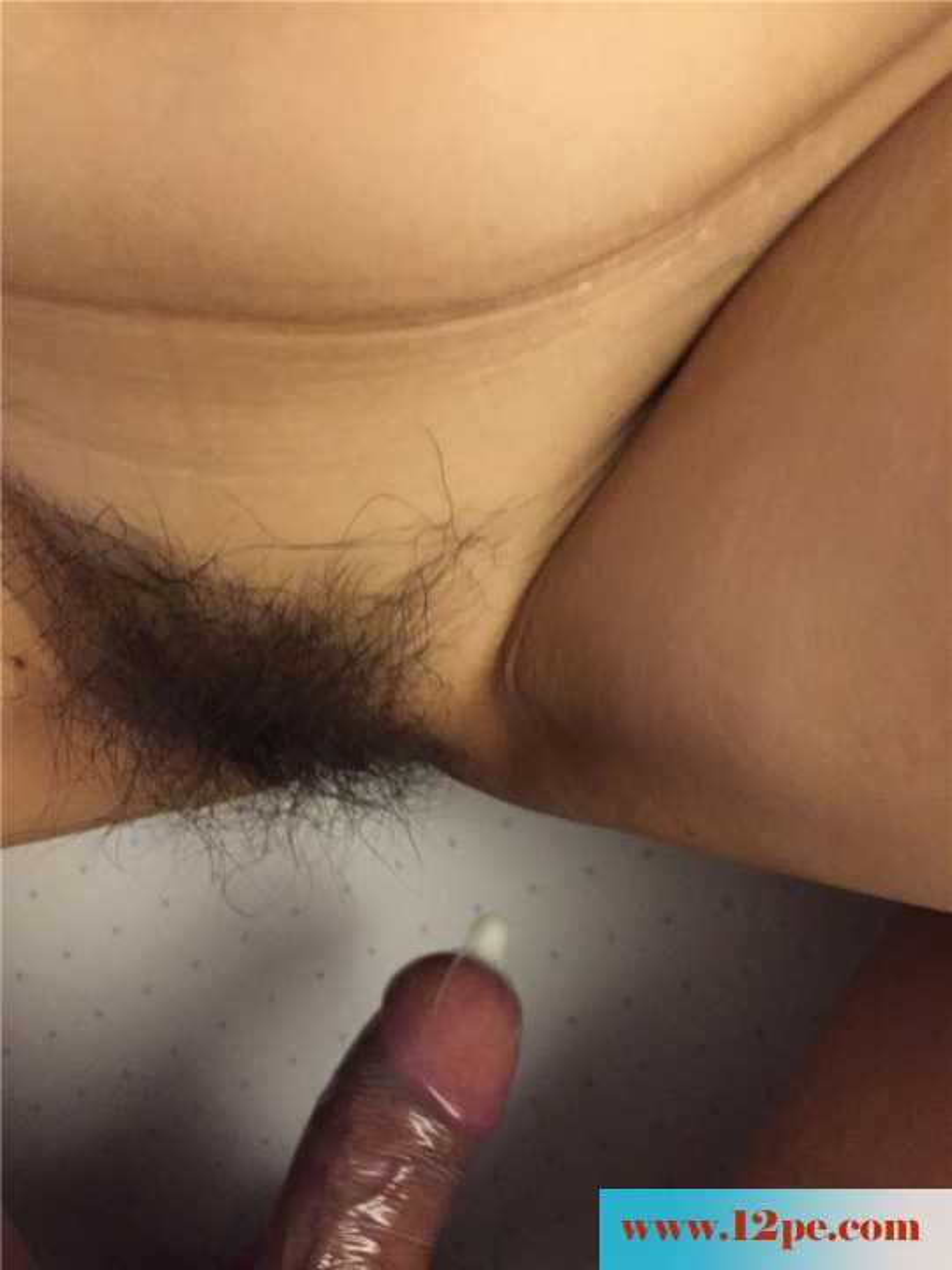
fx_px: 1063
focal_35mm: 29
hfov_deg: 48.2
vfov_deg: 61.7
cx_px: 476
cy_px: 635
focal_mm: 4.15
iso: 320
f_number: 2.2
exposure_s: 1/17
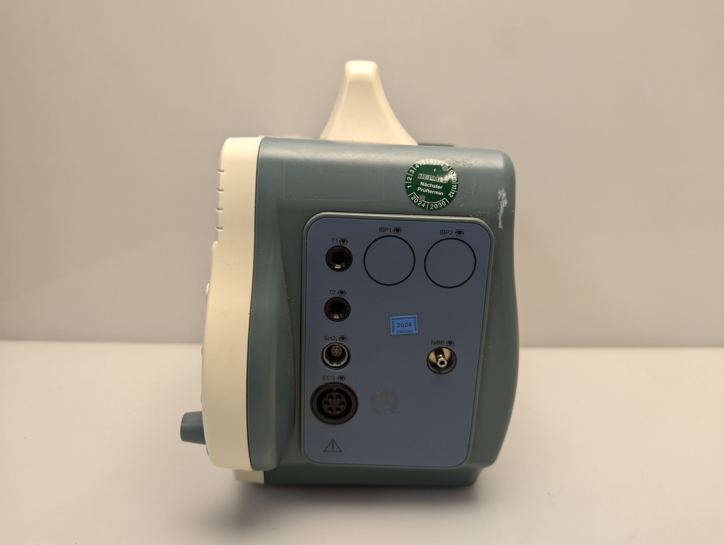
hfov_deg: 71.5
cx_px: 362
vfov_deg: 56.9
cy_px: 272
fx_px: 503
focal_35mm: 24
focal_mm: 6.81
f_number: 1.85
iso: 81
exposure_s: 1/100
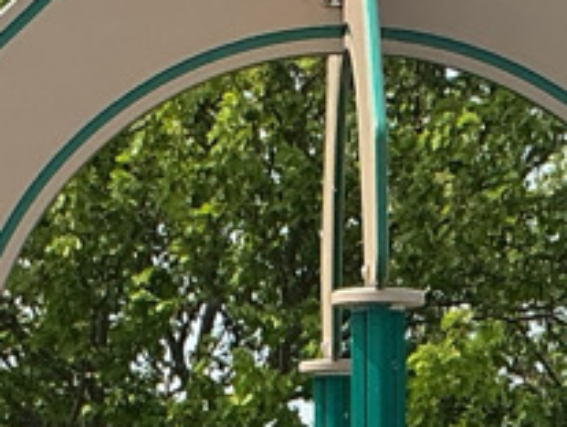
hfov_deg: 11.0
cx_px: 427
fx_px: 2937
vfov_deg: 7.8
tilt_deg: -5.7
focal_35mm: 179
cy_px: 944
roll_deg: +0.9
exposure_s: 1/1311
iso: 25
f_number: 1.8
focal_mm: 3
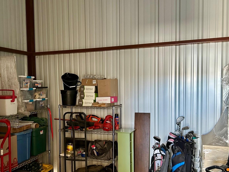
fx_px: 251
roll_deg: +1.0
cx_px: 95
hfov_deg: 48.8
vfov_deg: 37.6
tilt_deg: -4.0
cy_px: 99
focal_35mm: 38
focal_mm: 5.7
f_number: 1.5
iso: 500
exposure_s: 1/55
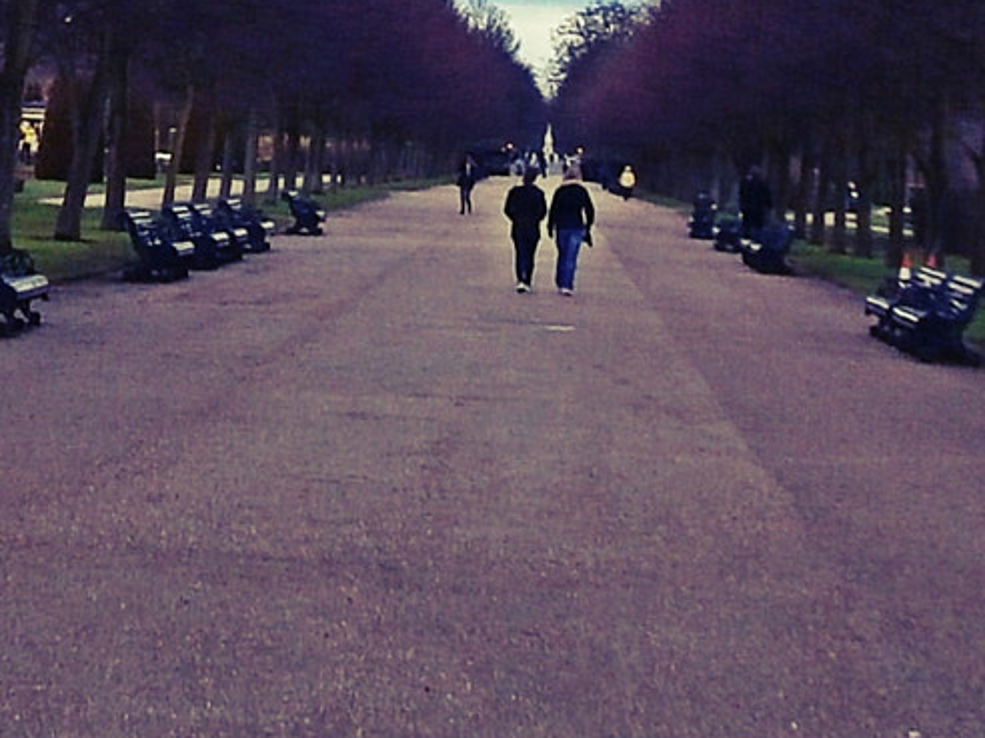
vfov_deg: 11.5
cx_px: 320
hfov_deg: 15.7
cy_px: -282
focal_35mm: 125
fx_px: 3557
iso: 100
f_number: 3.5
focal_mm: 5.36
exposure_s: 1/250
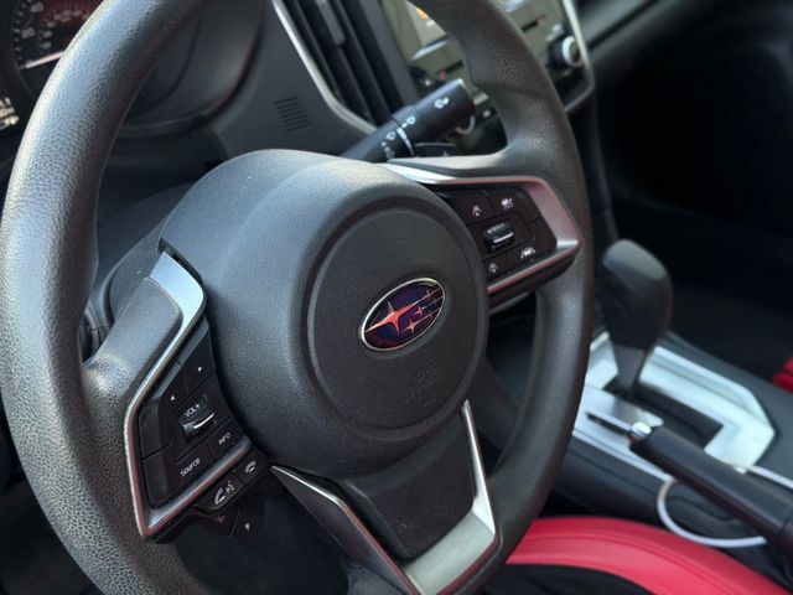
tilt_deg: -34.4
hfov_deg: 39.7
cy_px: 298
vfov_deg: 30.3
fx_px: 1100
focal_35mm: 48
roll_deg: +0.5
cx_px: 396
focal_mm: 6.76
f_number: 1.78
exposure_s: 1/92
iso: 125
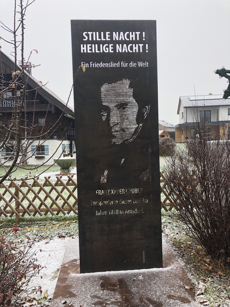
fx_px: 248
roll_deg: +1.4
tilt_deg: -2.6
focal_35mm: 28
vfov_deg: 63.4
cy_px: 154
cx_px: 115
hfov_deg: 49.7
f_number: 1.8
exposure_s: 1/120
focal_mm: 4
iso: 25
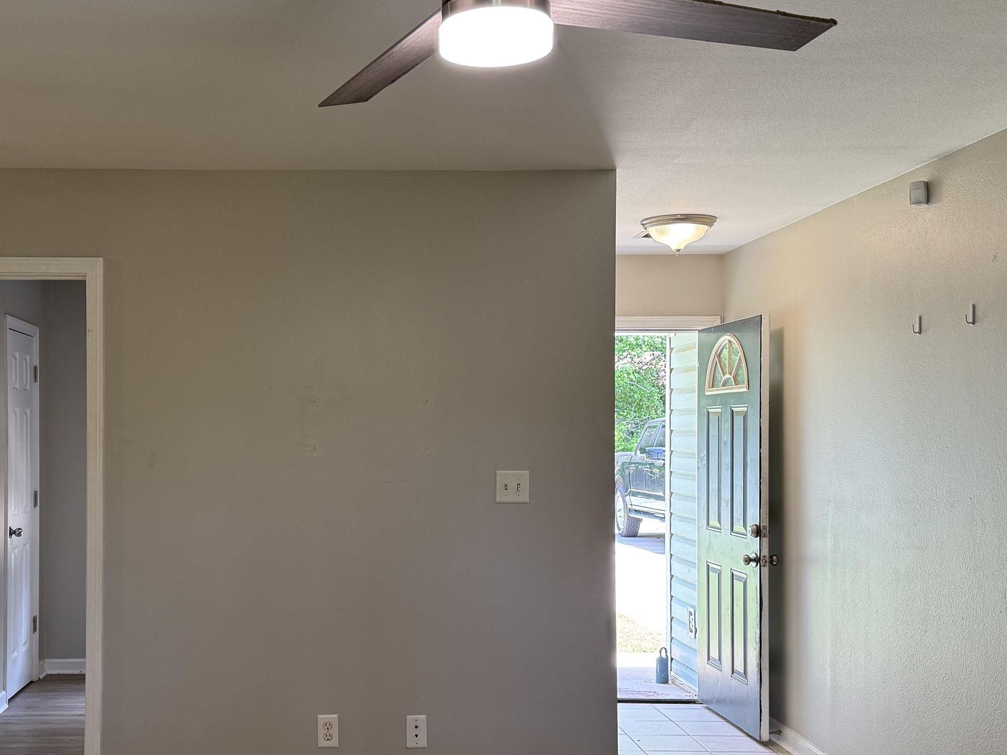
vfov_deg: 33.5
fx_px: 1251
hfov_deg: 43.2
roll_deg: -0.5
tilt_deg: -0.4
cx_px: 332
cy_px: 427
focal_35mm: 43
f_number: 1.78
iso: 125
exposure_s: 1/120
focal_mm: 6.76
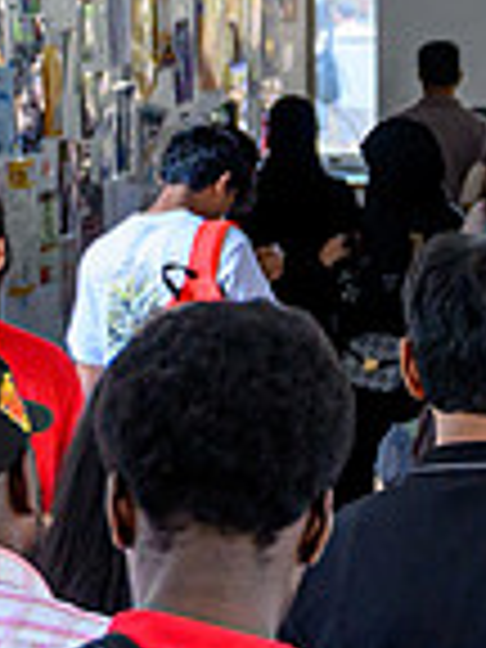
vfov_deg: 8.8
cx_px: 986
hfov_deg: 6.4
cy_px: 245
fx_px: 4231
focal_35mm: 226
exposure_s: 1/160
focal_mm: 38
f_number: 4
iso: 1400
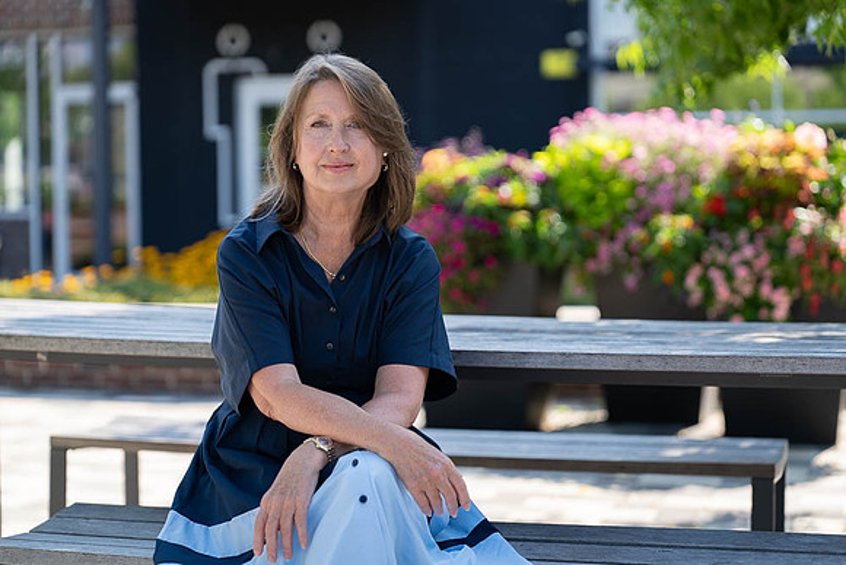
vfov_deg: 19.5
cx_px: 423
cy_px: 282
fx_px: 1645
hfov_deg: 28.8
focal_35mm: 70
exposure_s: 1/1000
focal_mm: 70
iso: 100
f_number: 2
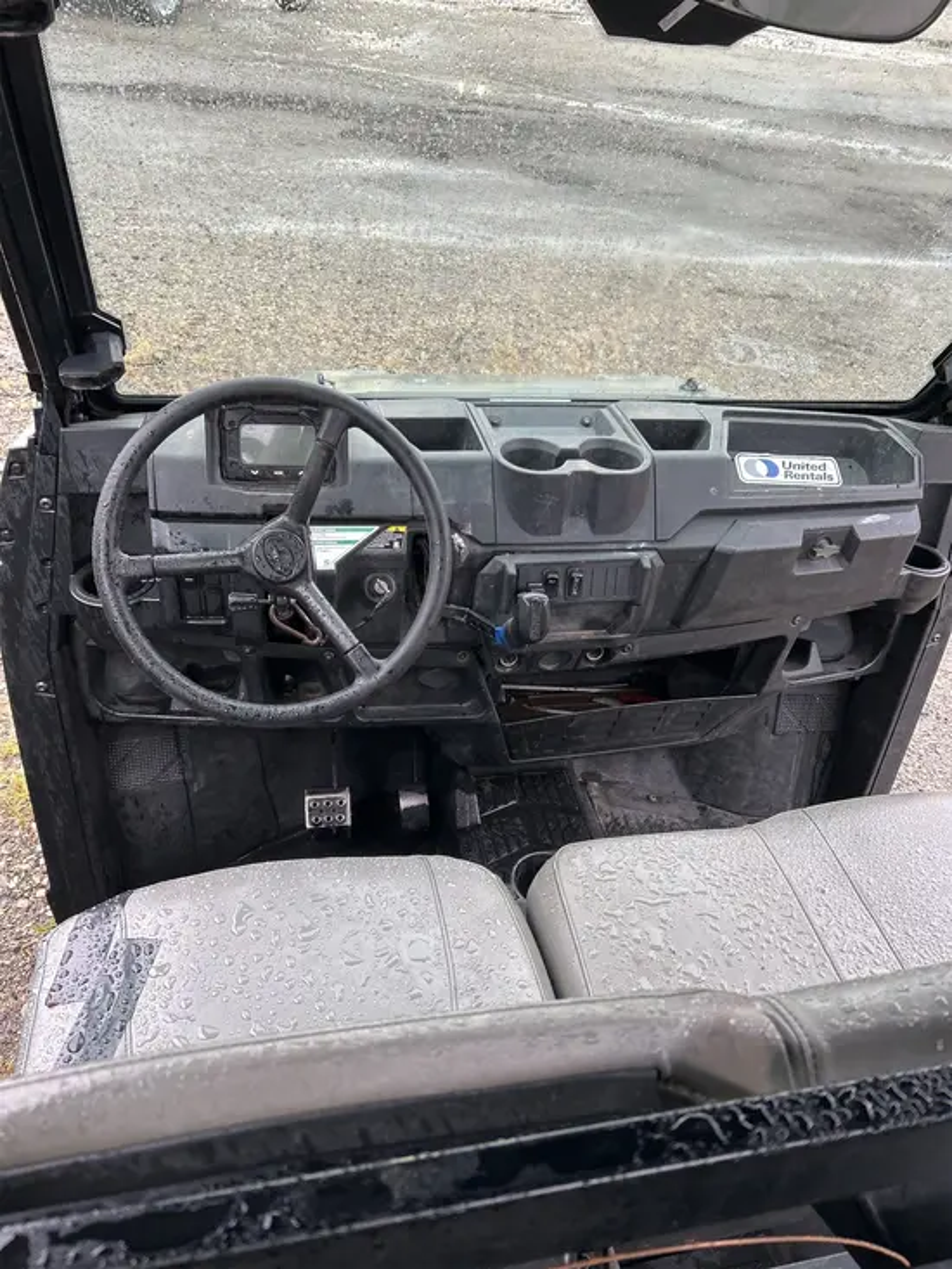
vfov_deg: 67.3
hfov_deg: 53.1
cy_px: 634
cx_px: 476
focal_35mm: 26
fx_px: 953
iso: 125
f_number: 1.5
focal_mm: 5.7
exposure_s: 1/69
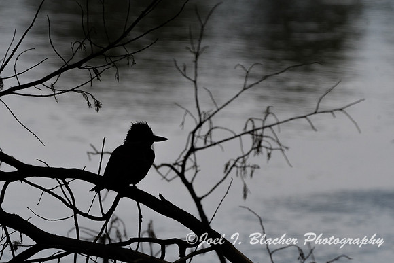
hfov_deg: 2.7
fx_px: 8210
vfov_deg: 1.8
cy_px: 132
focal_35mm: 750
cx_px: 197
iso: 400
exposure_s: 1/1600
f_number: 11
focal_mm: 500
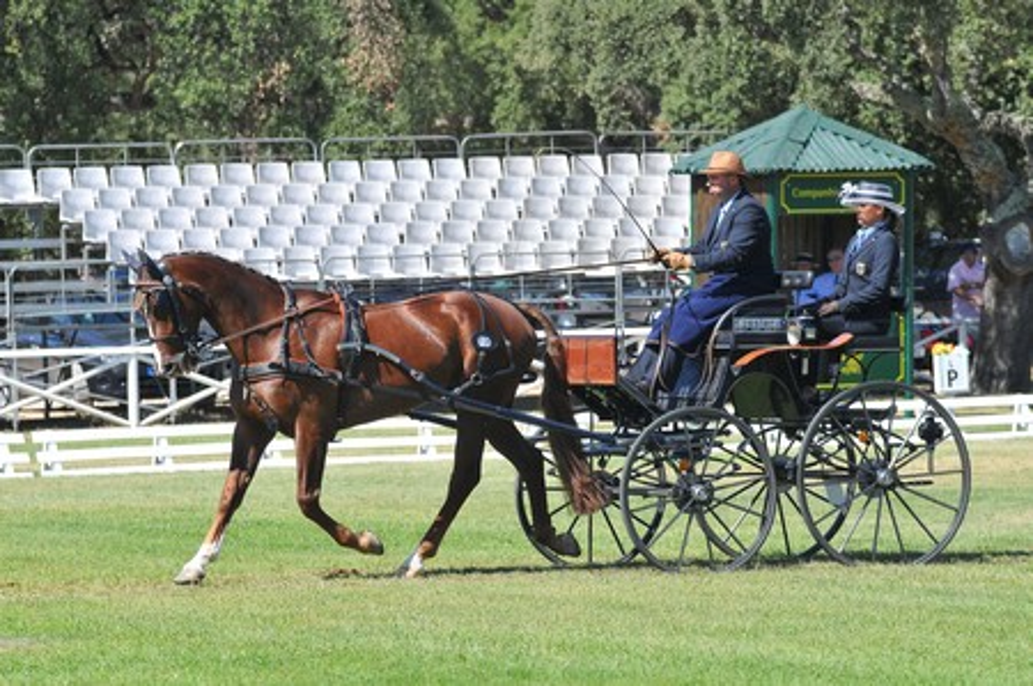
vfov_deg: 6.8
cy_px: 343
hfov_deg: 10.2
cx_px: 516
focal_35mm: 202
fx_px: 5804
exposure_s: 1/640
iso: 250
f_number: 5
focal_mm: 135
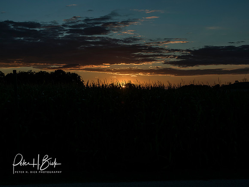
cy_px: 94
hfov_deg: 33.2
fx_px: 417
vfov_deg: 25.2
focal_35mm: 58
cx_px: 124
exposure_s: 1/800
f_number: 7.1
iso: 250
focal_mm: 29
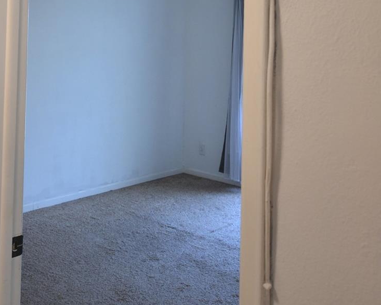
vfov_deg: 33.3
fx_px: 485
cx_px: 98
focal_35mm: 43
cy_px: 36
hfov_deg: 41.7
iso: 640
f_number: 4
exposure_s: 1/60
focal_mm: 14
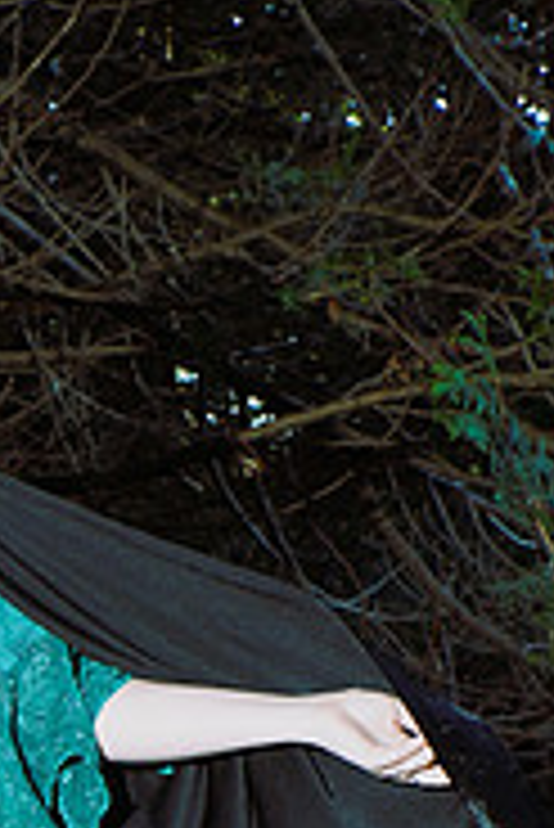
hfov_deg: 15.1
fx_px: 2027
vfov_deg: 21.6
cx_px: -95
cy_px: 958
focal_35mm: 88
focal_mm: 24
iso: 400
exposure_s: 1/60
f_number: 5.6
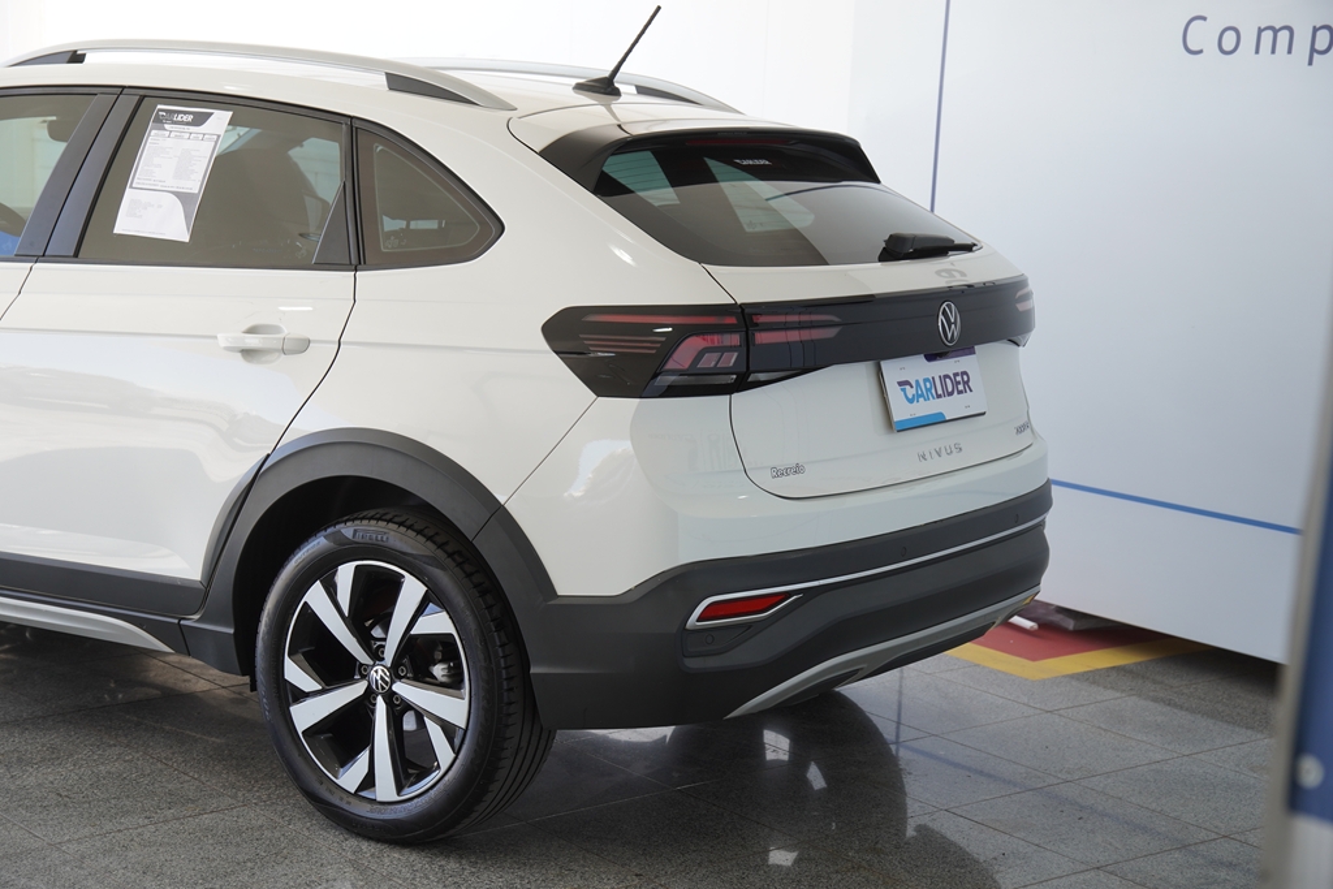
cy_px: 444
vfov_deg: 21.6
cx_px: 666
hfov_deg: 31.9
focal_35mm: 63
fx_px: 2333
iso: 125
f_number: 3.5
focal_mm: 42
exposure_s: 1/125
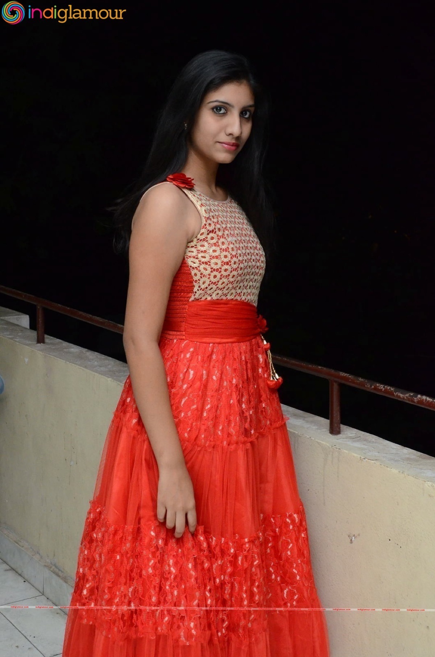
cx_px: 218
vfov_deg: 35.1
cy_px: 328
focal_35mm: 57
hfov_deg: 23.7
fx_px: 1038
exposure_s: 1/125
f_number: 5.6
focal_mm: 38
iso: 3200
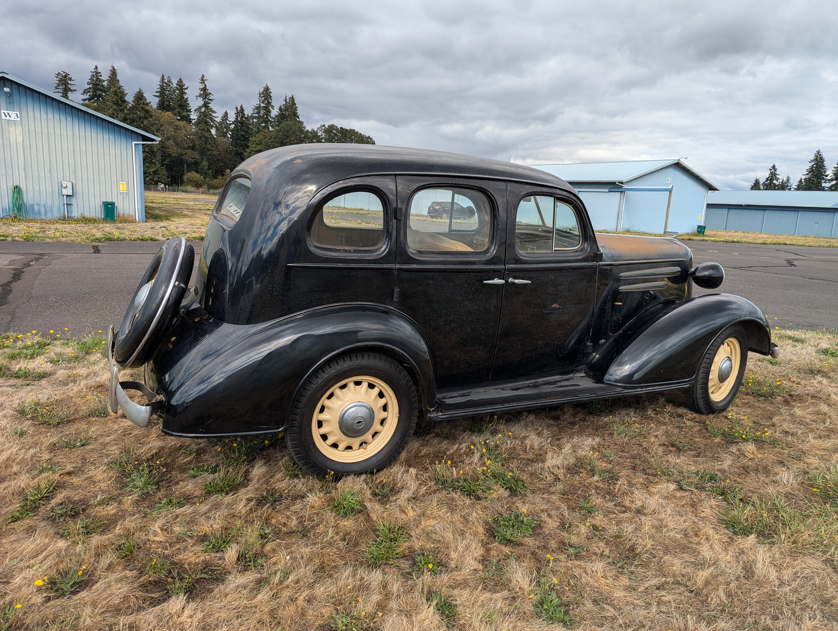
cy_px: 316
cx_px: 419
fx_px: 582
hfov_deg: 71.5
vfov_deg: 56.9
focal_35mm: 24
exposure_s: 1/1002
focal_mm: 6.81
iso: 44
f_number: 1.85
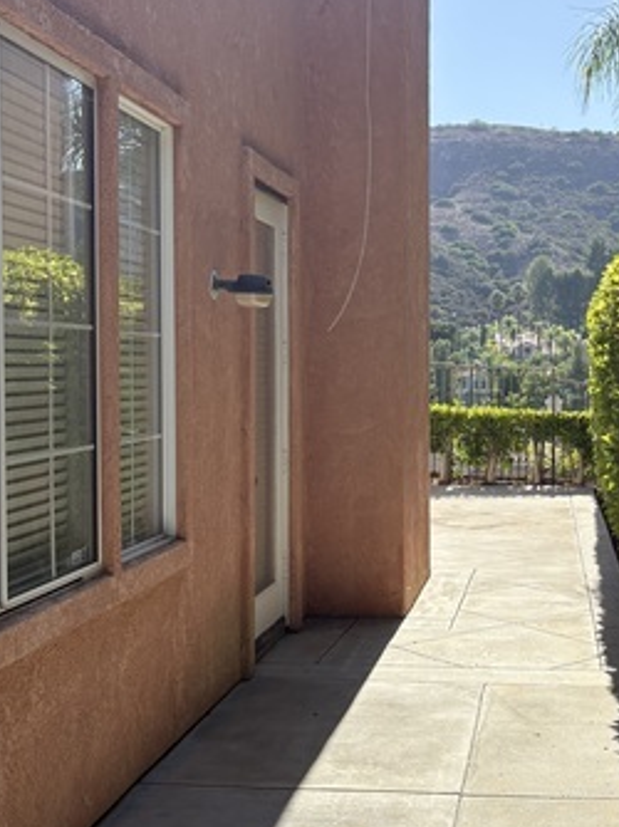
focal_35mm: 52
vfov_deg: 36.8
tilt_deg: -2.0
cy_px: 417
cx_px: 542
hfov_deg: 27.1
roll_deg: -0.6
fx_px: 1241
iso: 50
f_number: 1.6
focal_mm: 5.96
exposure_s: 1/3279
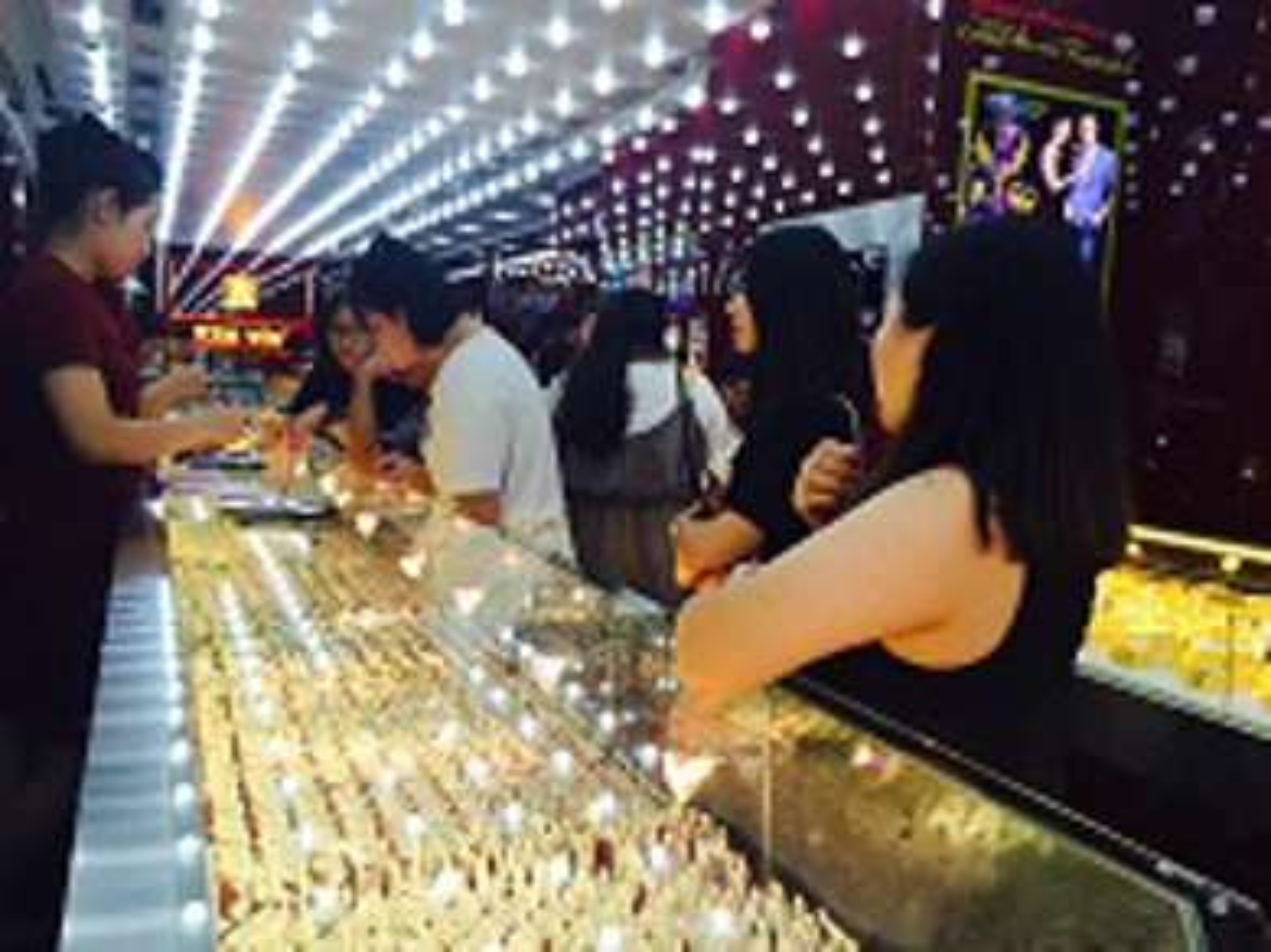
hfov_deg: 61.7
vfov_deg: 48.2
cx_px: 636
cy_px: 476
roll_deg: -4.6
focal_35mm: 29
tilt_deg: -4.1
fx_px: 1064
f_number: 2.2
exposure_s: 1/120
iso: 32
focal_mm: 4.15
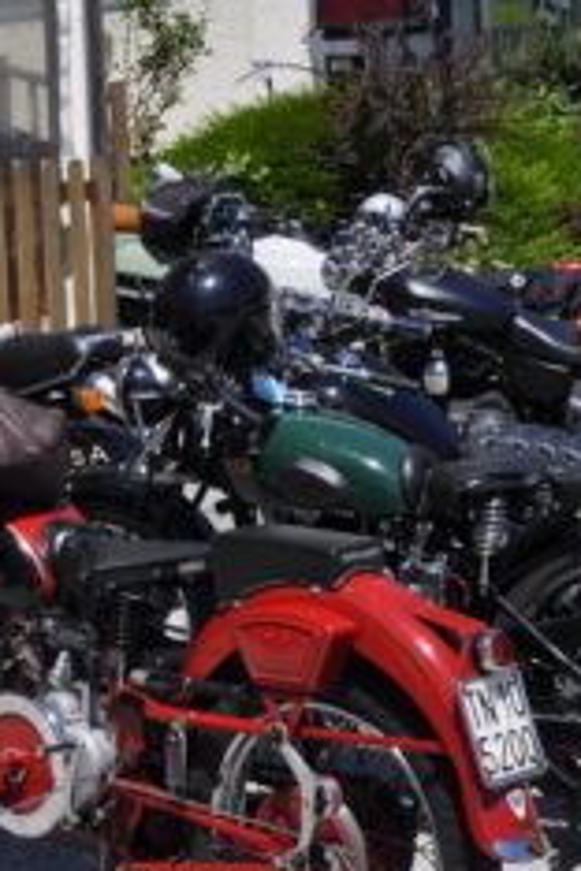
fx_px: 2421
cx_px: 101
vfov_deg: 20.4
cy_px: 350
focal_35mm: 100
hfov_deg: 13.6
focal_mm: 26
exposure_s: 1/400
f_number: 10
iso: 200
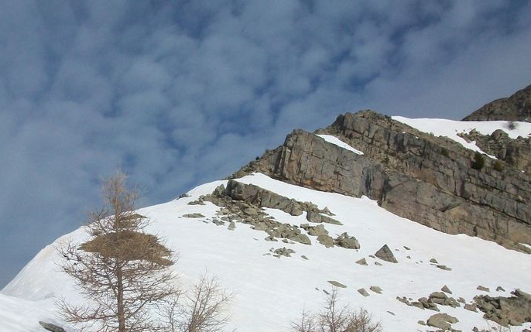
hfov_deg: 40.9
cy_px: 221
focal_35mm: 49
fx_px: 709
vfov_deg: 26.2
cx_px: 218
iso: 80
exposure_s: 1/1401
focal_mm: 5.7
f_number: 5.5
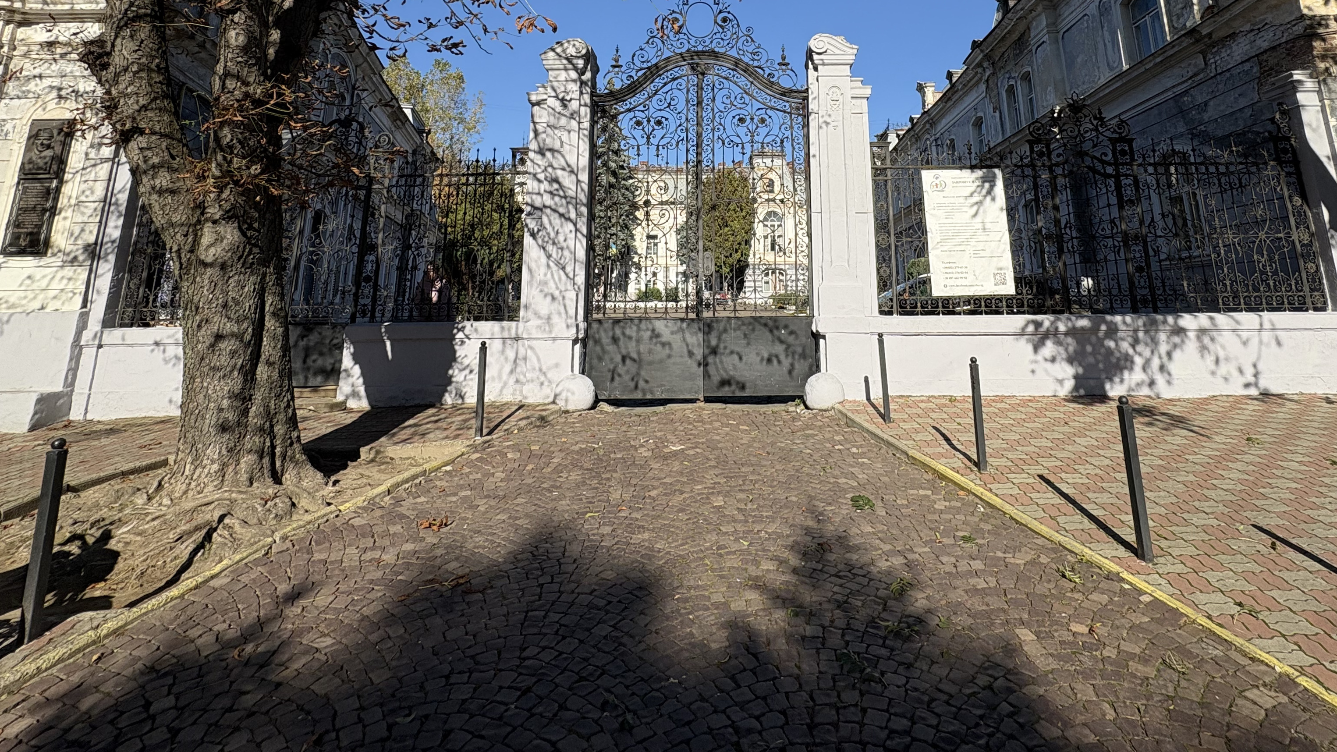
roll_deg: +1.0
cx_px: 723
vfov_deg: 51.5
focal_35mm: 20
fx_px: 709
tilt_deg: +15.7
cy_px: 126
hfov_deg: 86.5
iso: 40
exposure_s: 1/2342
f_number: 2.2
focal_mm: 2.22
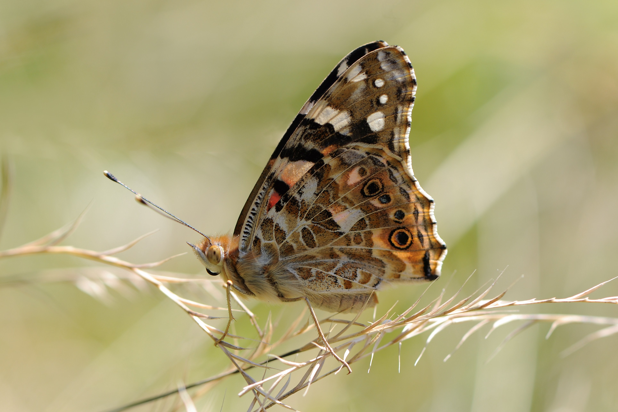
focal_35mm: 158
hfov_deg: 13.0
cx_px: 309
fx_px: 2704
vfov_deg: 8.7
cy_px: 206
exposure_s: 1/200
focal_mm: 105
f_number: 7.1
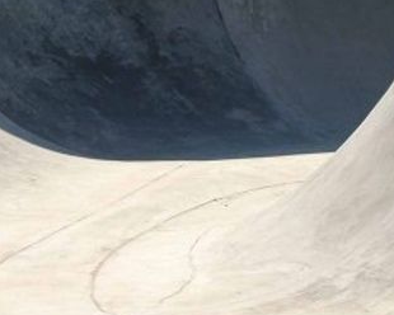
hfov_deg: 8.5
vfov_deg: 6.8
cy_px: -58
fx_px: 2647
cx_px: 65
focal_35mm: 227
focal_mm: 50
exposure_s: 1/320
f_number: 10
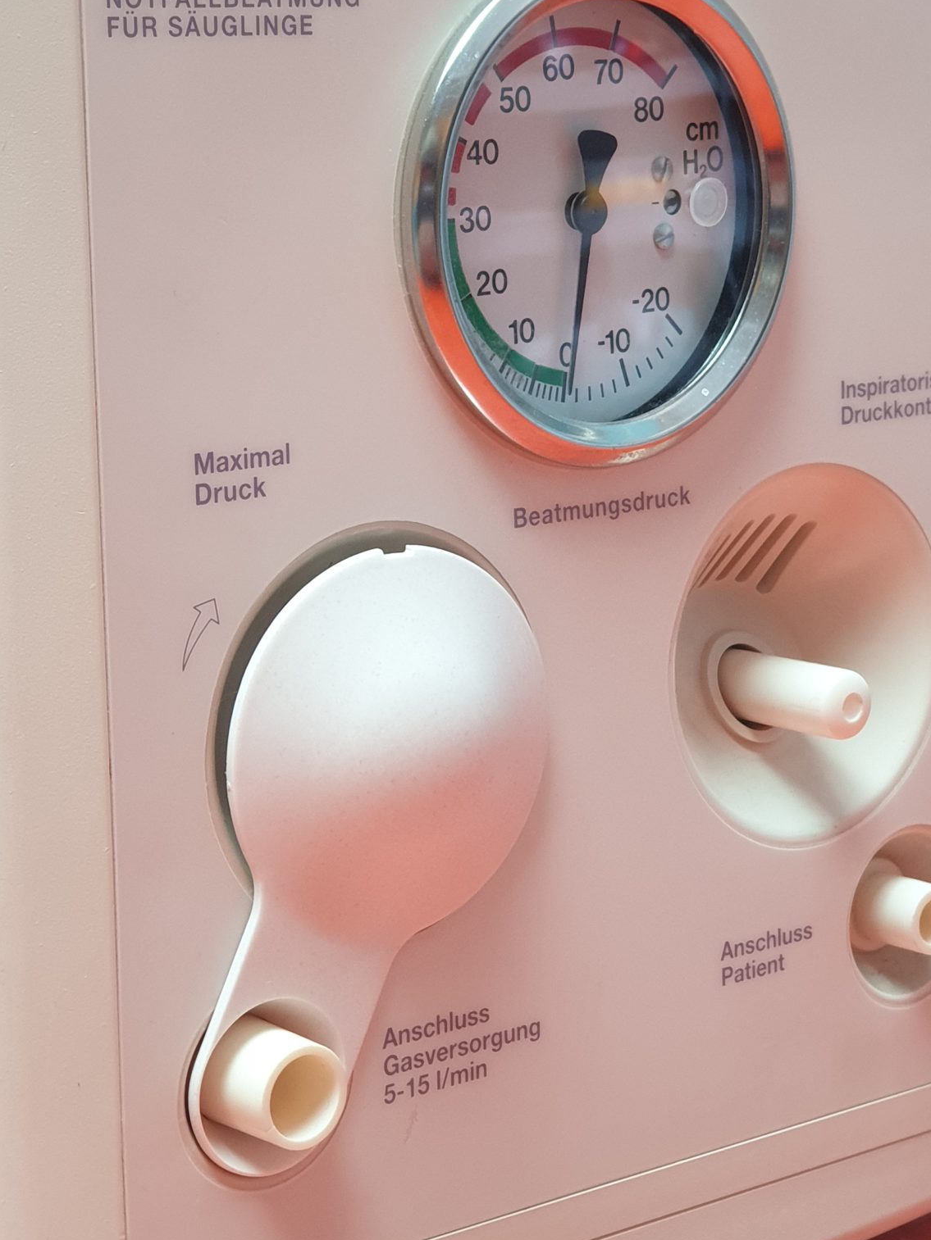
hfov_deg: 16.8
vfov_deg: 22.2
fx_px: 3155
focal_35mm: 88
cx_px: 367
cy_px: 521
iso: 160
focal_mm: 6
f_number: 2.4
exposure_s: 1/33
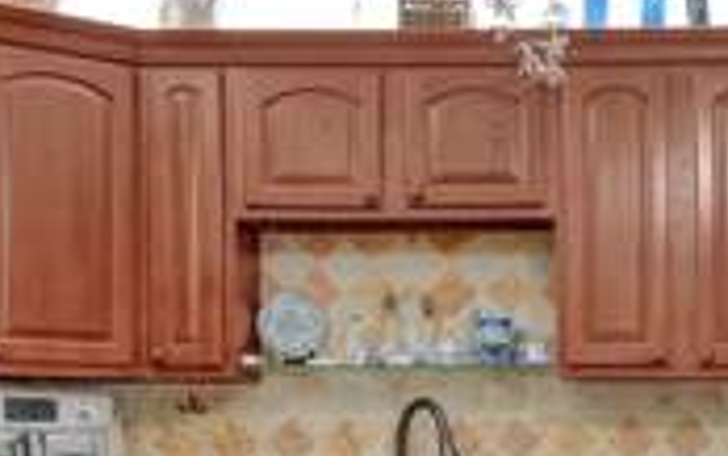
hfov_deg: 22.4
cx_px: 682
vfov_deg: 14.2
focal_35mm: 90
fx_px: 1787
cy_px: 508
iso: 1600
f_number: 4.5
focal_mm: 32
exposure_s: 1/100
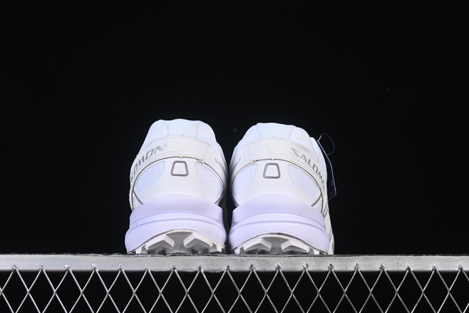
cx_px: 234
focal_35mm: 75
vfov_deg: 18.2
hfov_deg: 27.0
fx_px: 977
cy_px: 156
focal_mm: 50
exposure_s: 1/80
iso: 160
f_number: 8
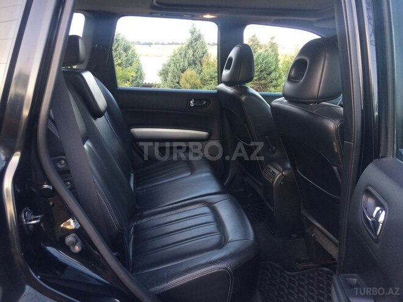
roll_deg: -1.5
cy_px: 151
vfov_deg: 48.2
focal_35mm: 29
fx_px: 338
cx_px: 202
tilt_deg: -14.8
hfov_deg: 61.7
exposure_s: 1/33
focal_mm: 4.15
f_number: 2.2
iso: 50
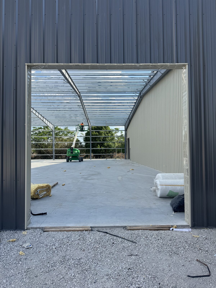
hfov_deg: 56.8
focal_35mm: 24
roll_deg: +0.3
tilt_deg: +1.6
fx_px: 200
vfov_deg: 71.6
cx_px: 108
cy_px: 144
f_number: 1.78
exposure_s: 1/2604
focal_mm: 6.76
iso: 80
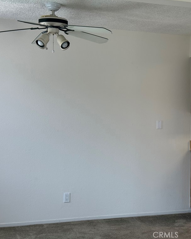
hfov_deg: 23.9
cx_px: 151
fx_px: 445
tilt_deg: -0.7
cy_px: 119
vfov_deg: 30.0
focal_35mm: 63
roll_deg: -0.8
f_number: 1.78
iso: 80
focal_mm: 6.76
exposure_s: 1/229
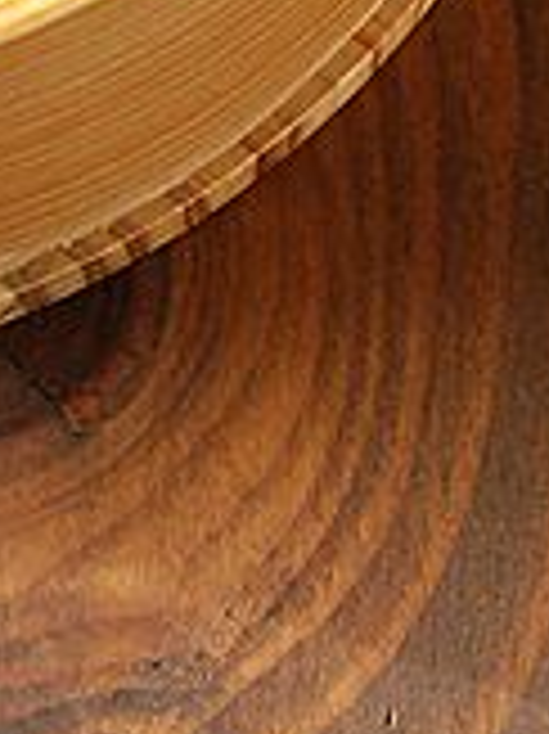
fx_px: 7517
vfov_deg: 5.4
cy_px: -928
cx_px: -405
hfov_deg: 4.1
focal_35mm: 355
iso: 800
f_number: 6.3
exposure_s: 1/100
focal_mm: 50
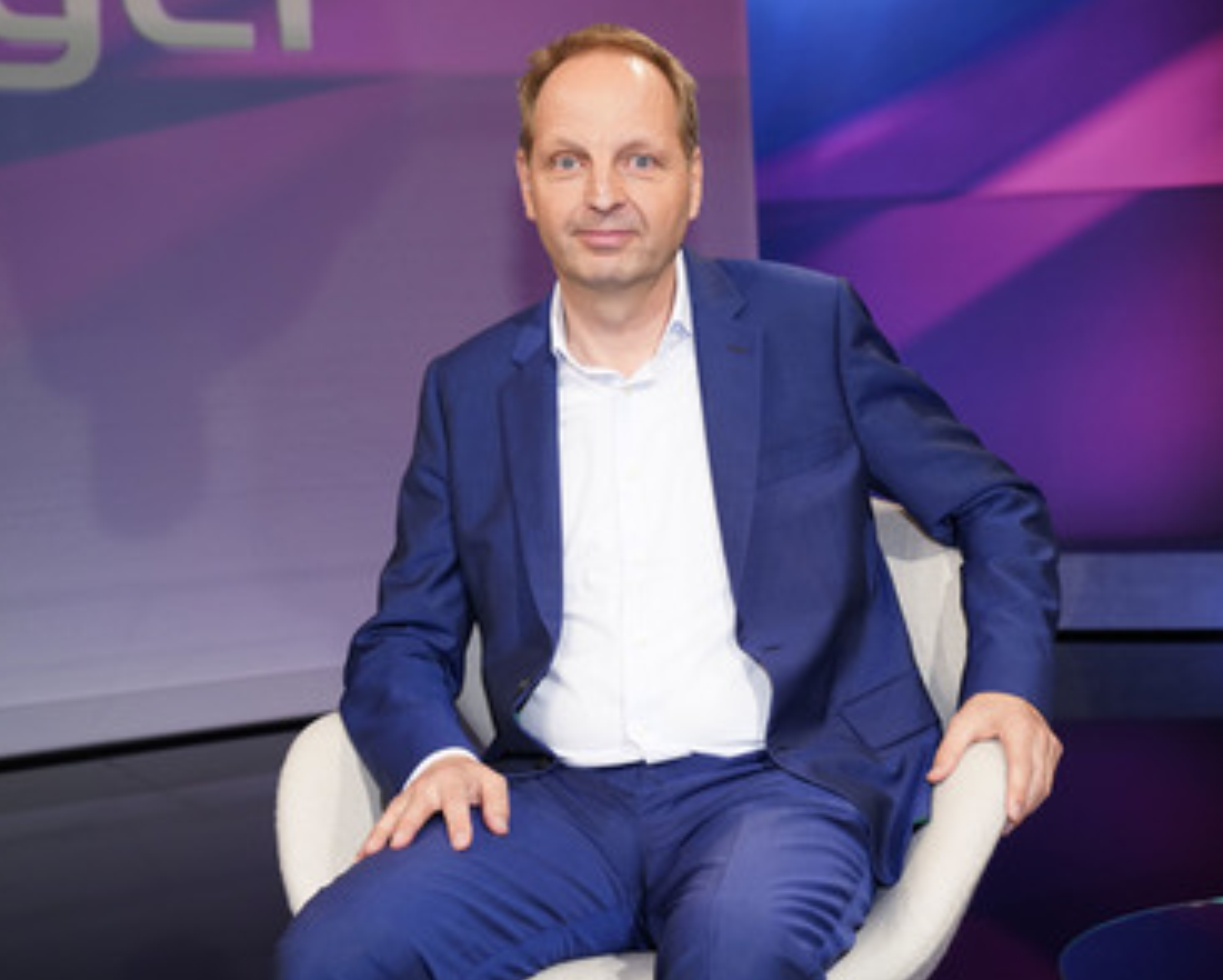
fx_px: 1919
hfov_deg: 35.3
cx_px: 625
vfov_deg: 28.6
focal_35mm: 53
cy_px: 497
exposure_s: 1/125
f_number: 5
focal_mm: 46
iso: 2000
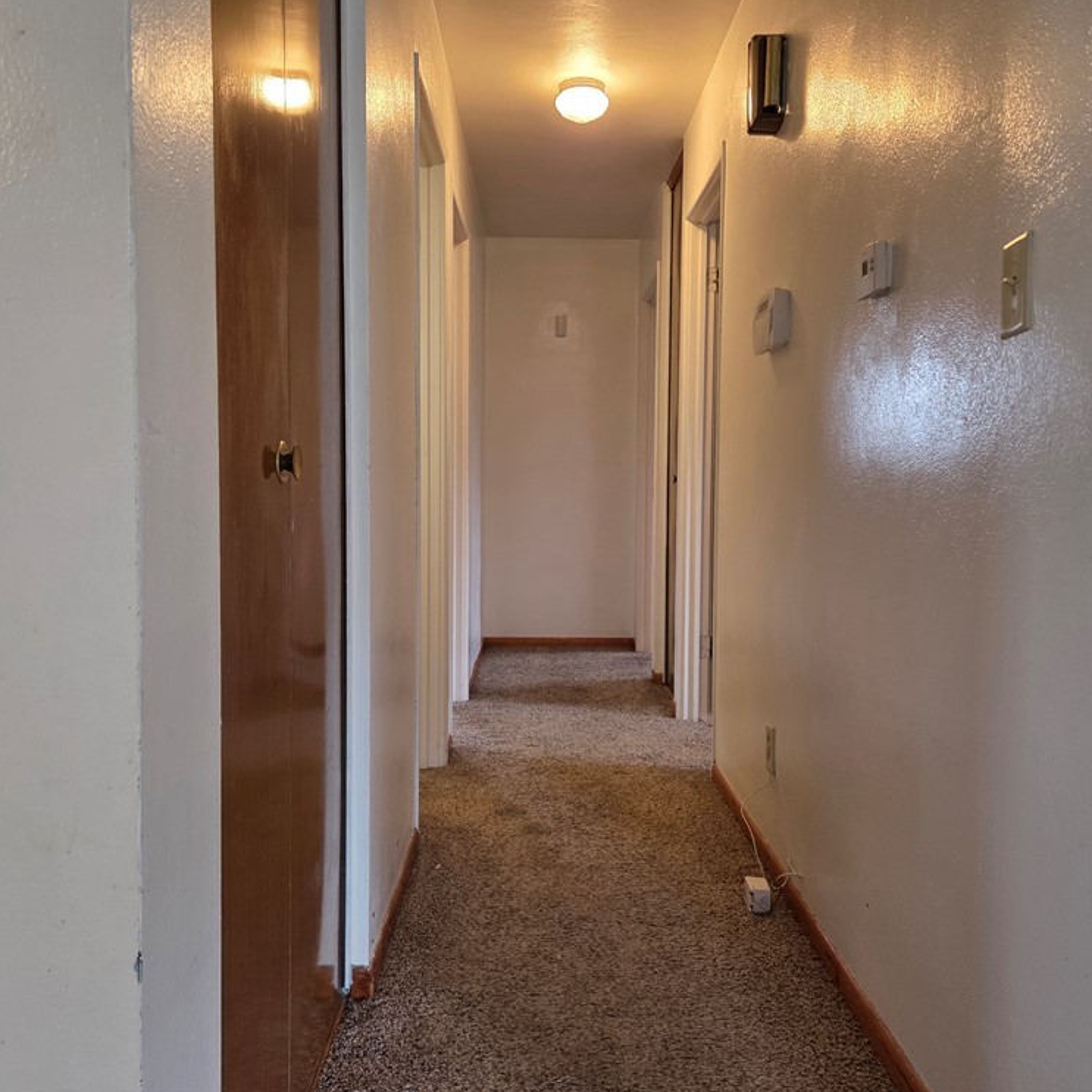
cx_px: 575
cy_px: 534
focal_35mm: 28
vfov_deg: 57.3
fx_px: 999
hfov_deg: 57.3
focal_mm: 5.4
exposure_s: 1/120
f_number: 1.8
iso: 400
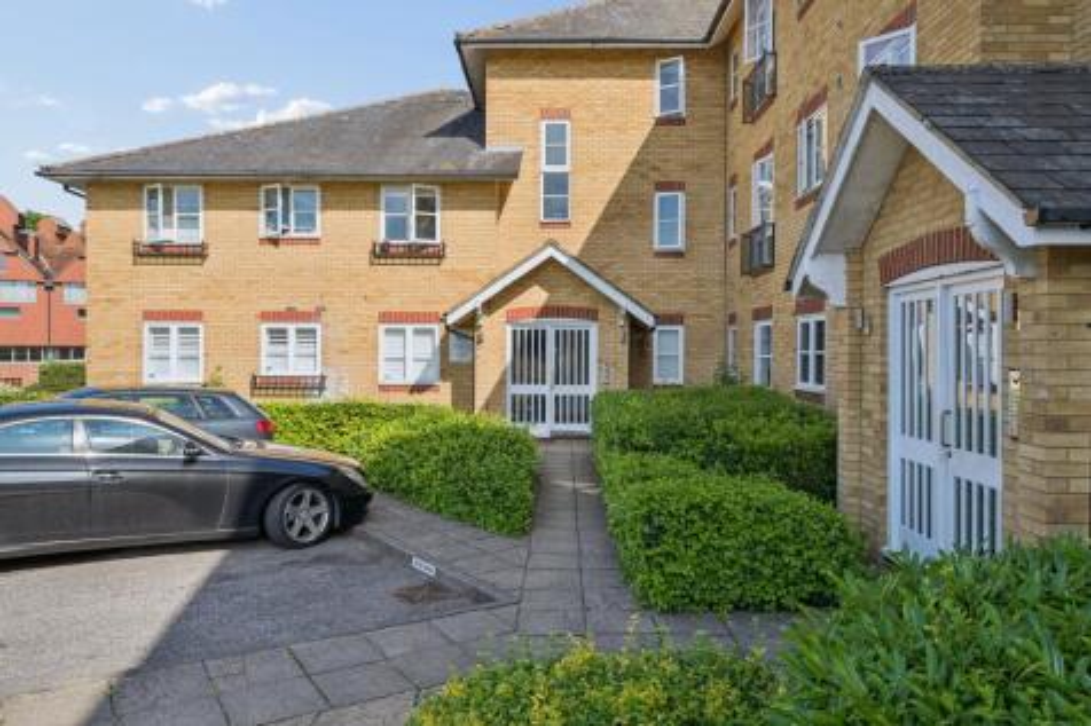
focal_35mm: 24
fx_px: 727
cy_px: 363
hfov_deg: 73.8
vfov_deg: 53.1
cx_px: 546
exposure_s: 1/500
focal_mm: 24
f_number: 5.6
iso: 200
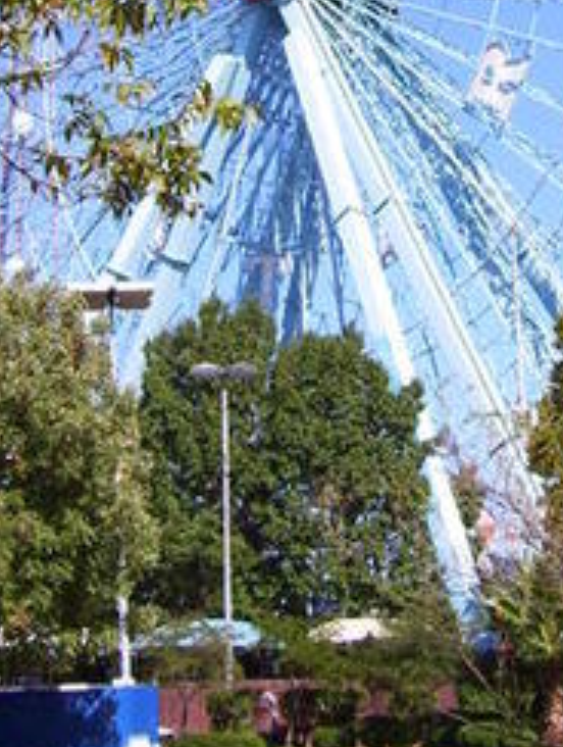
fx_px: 2118
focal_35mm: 98
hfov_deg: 15.1
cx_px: 419
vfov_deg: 19.4
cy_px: -6
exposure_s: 1/500
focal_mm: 6
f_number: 4.8
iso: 80
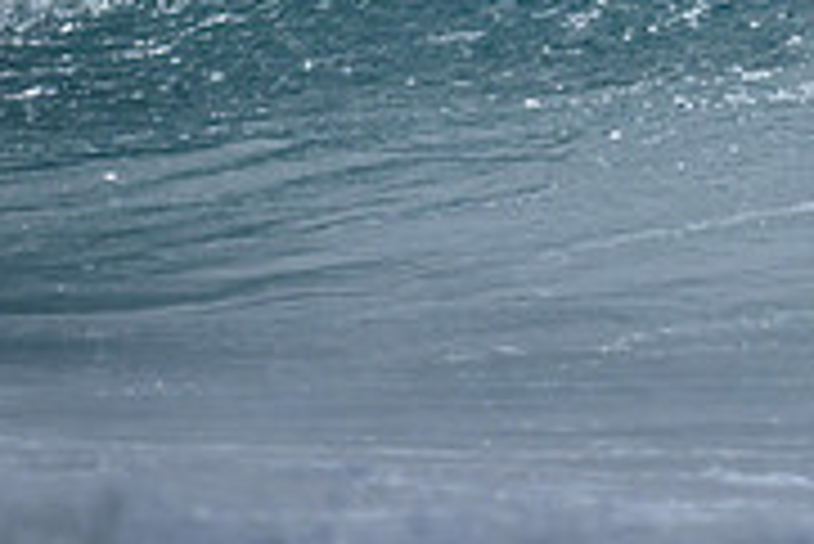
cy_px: -276
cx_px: 1219
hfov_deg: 0.8
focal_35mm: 2561
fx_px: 57952
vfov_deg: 0.5
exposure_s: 1/3200
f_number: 6.3
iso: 220
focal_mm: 800
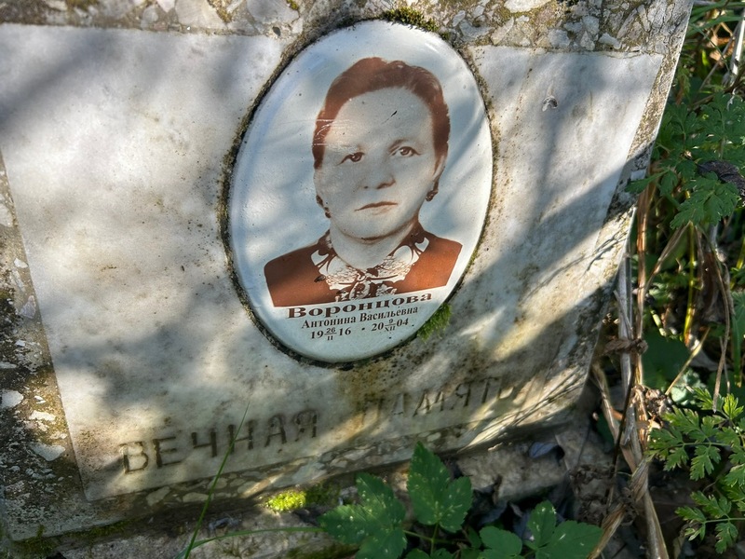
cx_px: 372
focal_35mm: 26
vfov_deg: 53.1
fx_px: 560
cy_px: 280
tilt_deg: -51.5
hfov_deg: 67.3
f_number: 1.5
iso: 50
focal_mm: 5.7
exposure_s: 1/791
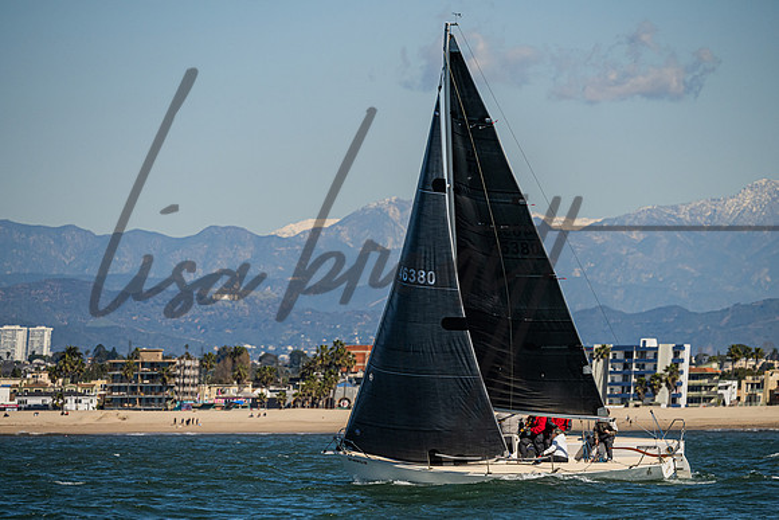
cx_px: 390
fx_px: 7017
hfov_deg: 6.4
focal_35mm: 324
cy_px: 256
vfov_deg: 4.2
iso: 400
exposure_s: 1/6400
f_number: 5.6
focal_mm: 260
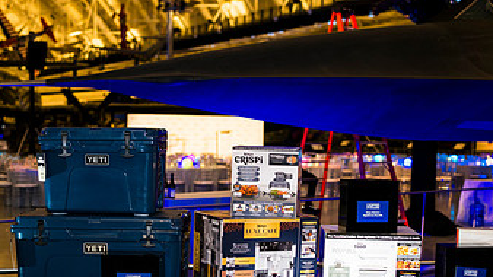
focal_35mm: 63
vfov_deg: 18.8
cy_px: 249
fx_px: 823
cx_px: 207
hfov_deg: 33.3
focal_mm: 35
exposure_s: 1/50
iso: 400
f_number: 2
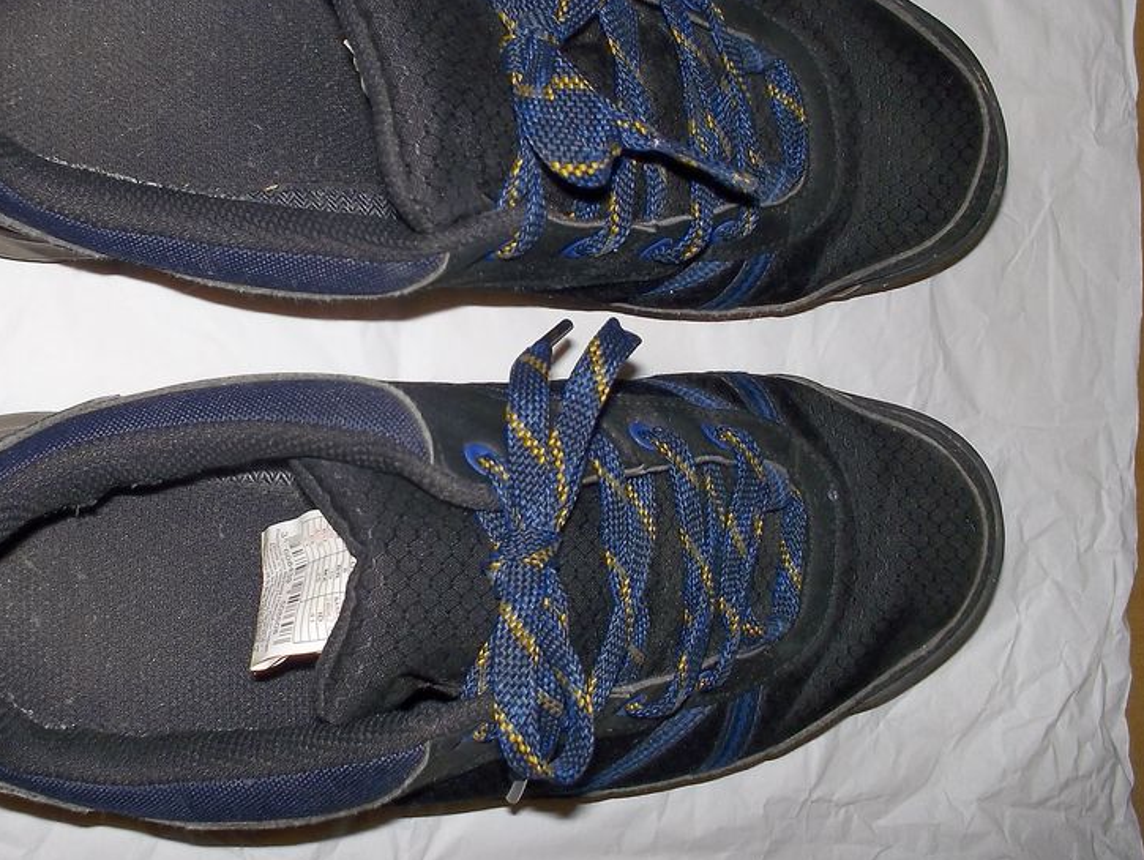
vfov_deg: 36.0
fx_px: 1323
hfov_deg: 46.0
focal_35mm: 40
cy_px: 376
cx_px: 379
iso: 80
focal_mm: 4.1
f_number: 3.3
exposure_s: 1/30
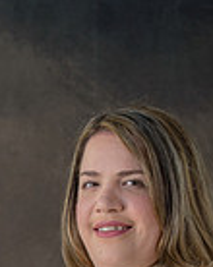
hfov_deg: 4.8
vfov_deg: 5.9
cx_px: 10
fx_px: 2543
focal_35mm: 322
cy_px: 433
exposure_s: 1/100
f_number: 4.5
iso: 400
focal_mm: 105
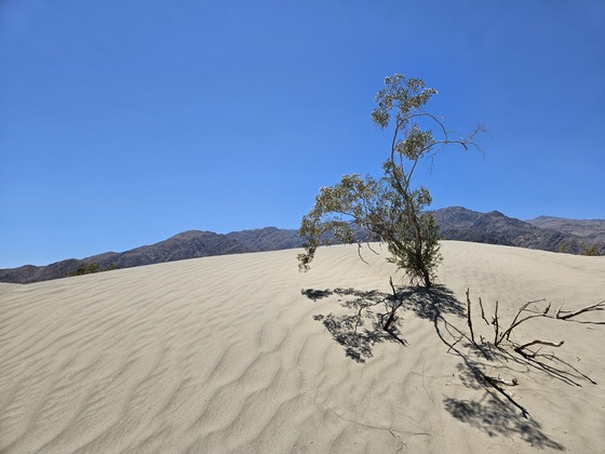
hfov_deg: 73.9
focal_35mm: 23
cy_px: 227
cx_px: 302
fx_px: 402
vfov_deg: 58.9
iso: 25
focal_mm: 5.4
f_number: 1.8
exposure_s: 1/4165
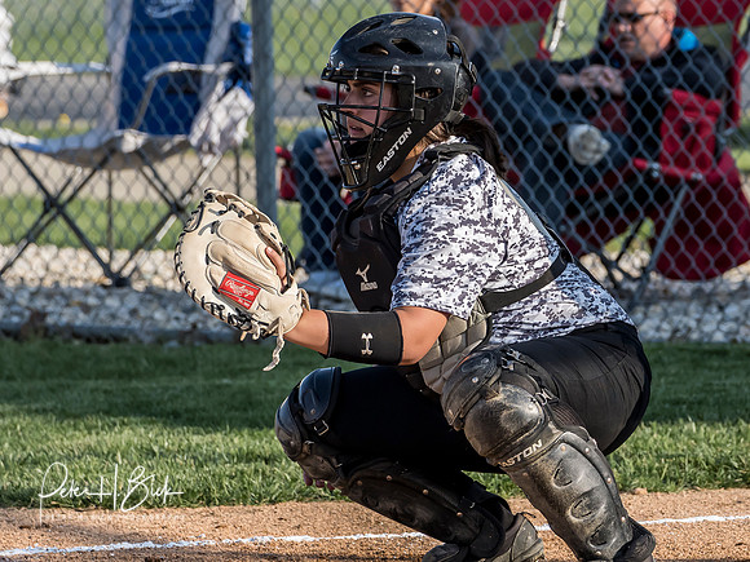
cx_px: 385
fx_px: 10171
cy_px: 171
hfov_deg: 4.2
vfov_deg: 3.2
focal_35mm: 469
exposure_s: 1/1000
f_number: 5.6
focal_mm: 168
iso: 400
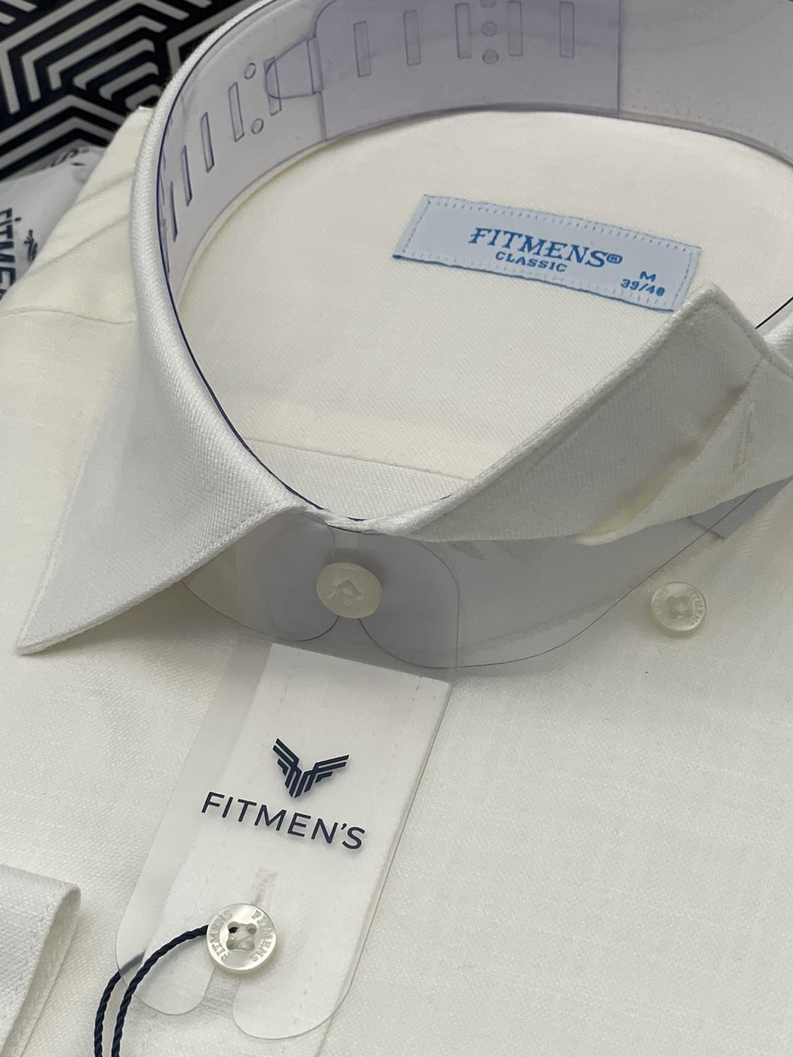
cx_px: 468
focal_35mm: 74
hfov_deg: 19.9
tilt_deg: -44.3
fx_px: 2261
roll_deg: +3.7
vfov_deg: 26.2
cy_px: 677
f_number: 2
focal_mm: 6
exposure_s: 1/500
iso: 32
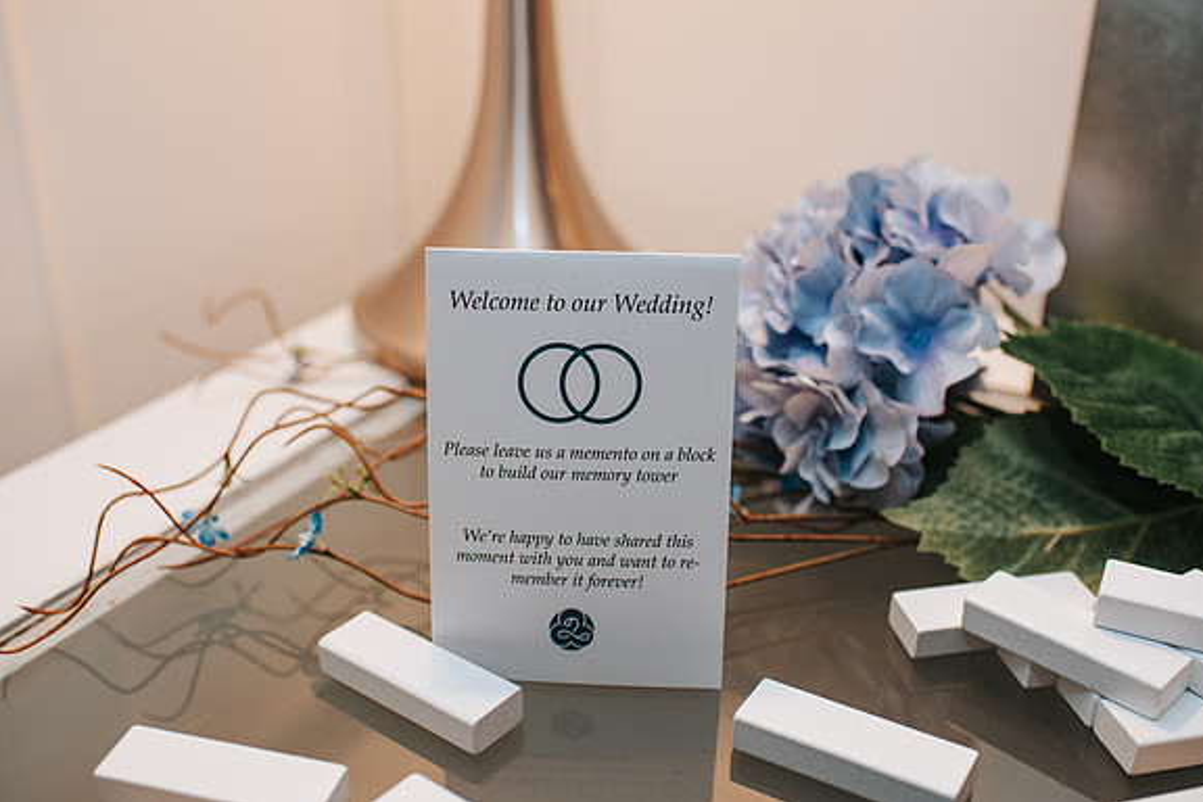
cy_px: 400
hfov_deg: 50.7
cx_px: 604
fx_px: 1270
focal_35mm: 38
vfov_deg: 35.1
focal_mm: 35
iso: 800
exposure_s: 1/200
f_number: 2.8
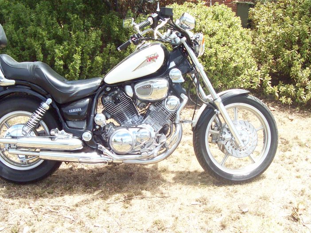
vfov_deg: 35.2
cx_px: 135
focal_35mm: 41
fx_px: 368
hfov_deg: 45.6
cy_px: 116
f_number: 4.8
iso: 80
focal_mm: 6
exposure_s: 1/249
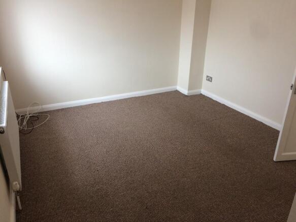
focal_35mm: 29
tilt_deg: -24.6
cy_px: 111
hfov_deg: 61.7
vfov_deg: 48.2
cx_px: 148
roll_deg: -0.8
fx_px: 248
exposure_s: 1/100
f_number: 2.2
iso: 64
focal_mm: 4.15
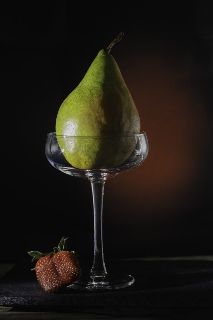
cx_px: 106
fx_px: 887
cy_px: 160
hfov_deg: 13.7
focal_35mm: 100
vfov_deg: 20.4
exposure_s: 1/2.5
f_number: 9
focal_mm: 100
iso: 100
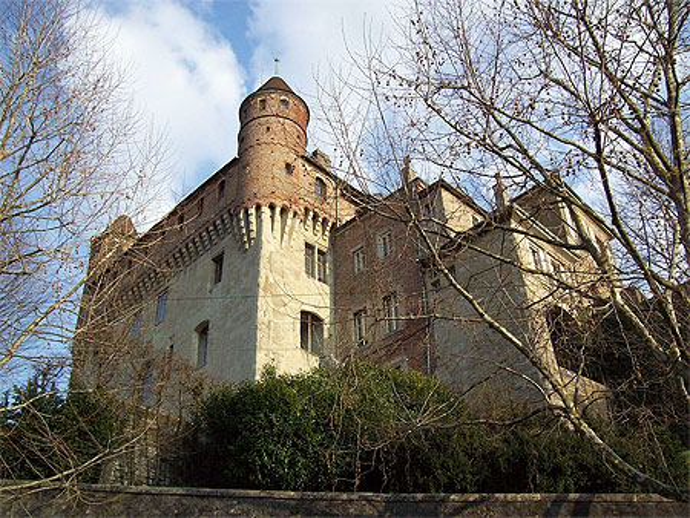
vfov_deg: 39.7
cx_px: 345
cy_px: 259
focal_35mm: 36
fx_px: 718
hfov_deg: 51.3
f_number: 4.8
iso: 80
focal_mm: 6
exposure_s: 1/252
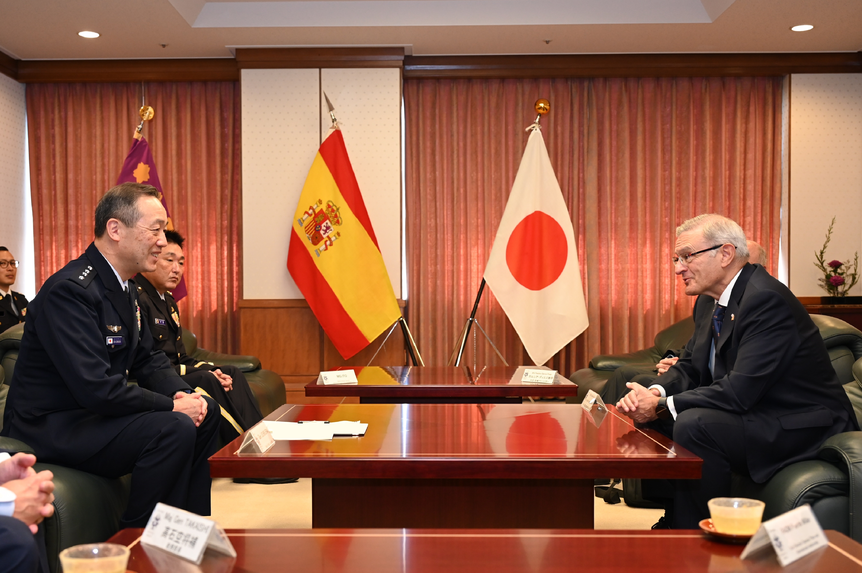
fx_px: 861
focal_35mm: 36
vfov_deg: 36.8
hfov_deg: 53.2
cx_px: 431
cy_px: 286
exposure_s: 1/200
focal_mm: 36
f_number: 4
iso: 1600
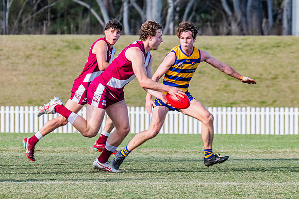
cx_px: 132
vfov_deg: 2.2
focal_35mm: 629
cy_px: 97
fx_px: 5224
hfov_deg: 3.3
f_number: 10
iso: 800
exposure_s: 1/640
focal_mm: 310
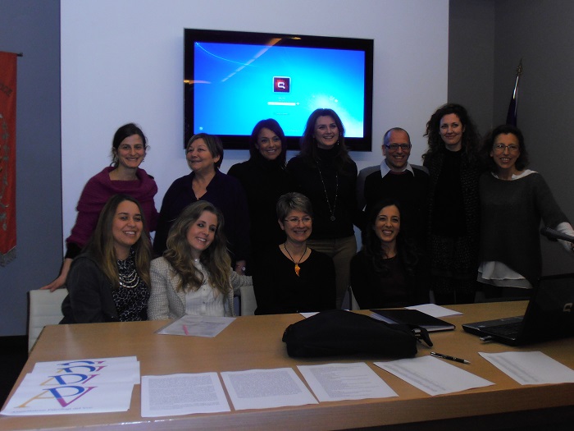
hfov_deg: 42.9
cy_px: 216
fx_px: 730
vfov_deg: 32.9
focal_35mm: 44
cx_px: 287
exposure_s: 1/40
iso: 200
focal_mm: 7.87
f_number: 4.2
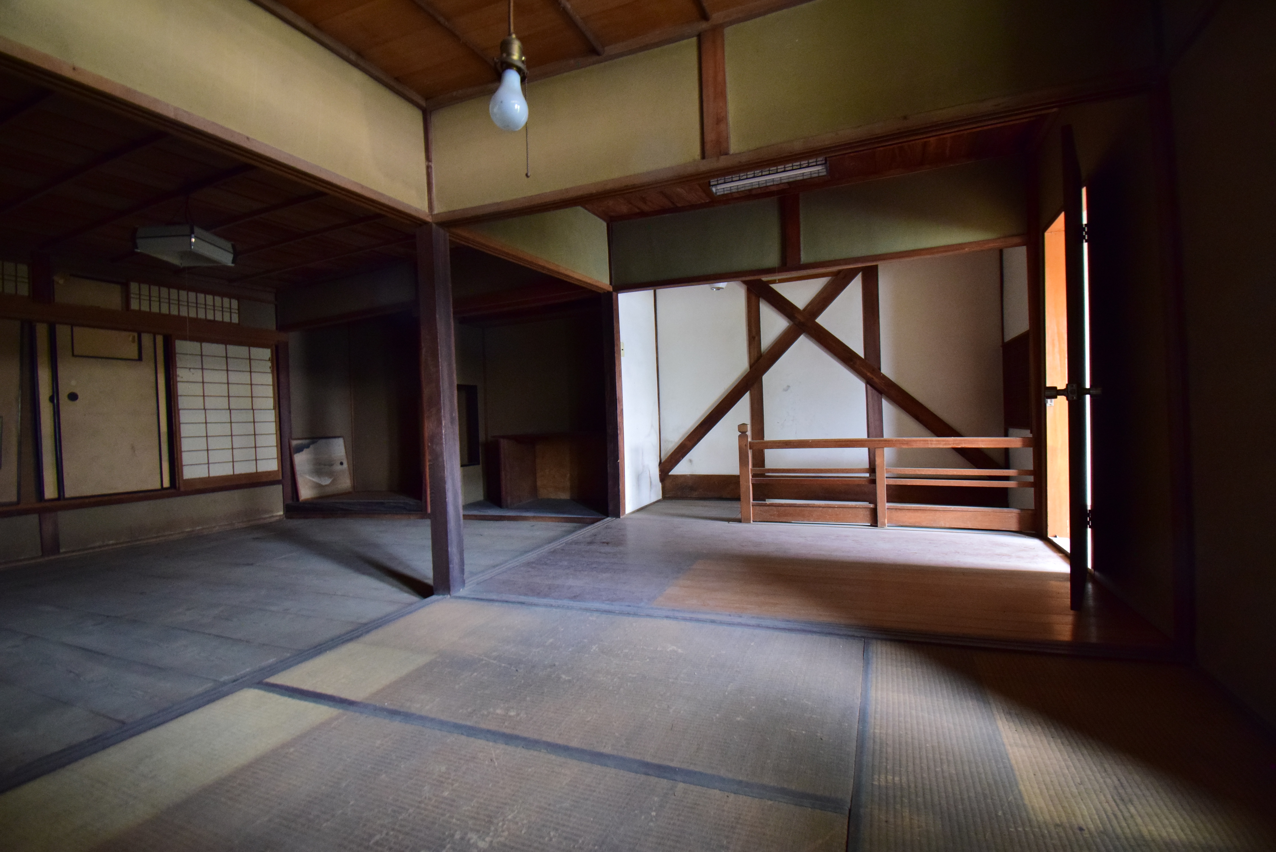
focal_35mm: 15
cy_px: 426
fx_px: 532
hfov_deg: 100.4
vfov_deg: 77.4
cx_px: 638
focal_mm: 10
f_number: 6.7
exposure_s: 1/15
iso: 1600
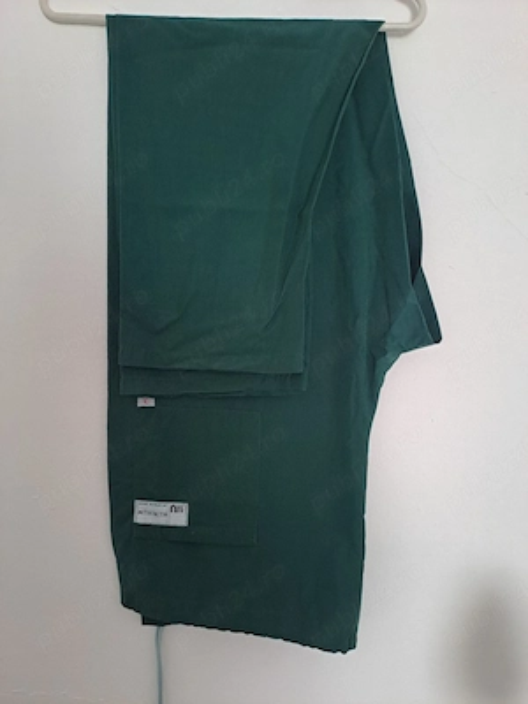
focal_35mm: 25
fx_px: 508
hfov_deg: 54.9
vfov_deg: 69.4
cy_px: 352
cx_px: 264
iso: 125
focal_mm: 4.65
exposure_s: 1/33
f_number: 1.8
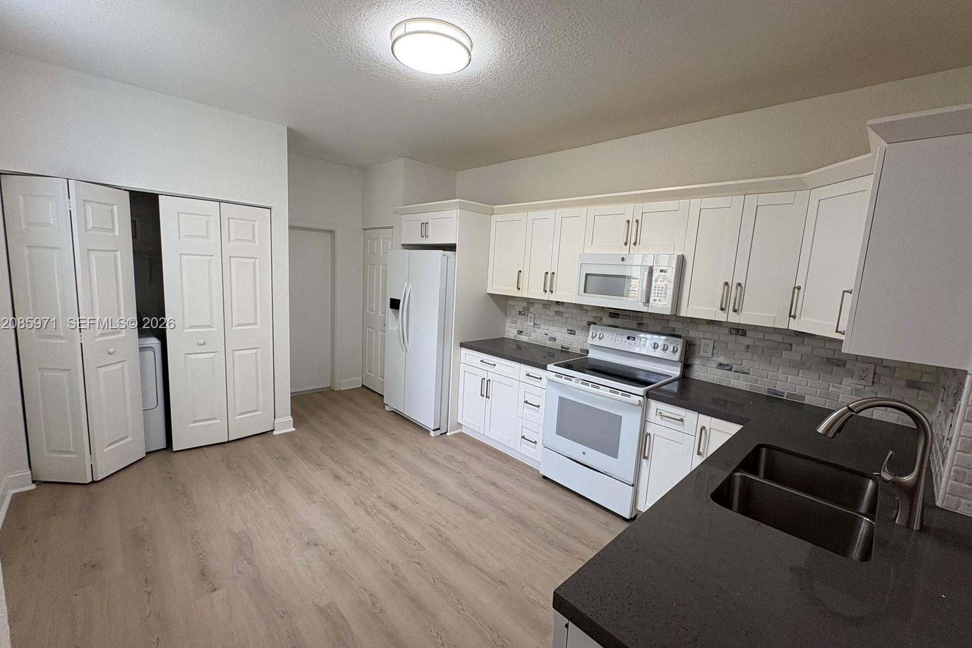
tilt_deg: -7.3
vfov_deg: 77.3
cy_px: 324
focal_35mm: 15
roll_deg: -3.2
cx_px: 481
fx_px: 405
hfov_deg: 100.4
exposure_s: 1/60
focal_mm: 2.22
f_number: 2.2
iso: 125
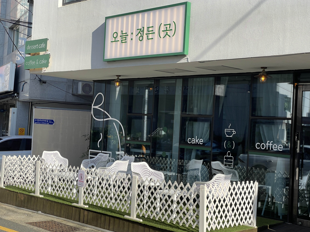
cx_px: 155
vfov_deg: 27.5
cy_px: 116
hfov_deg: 36.2
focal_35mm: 53
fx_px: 475
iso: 25
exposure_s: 1/959
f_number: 2
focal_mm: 6
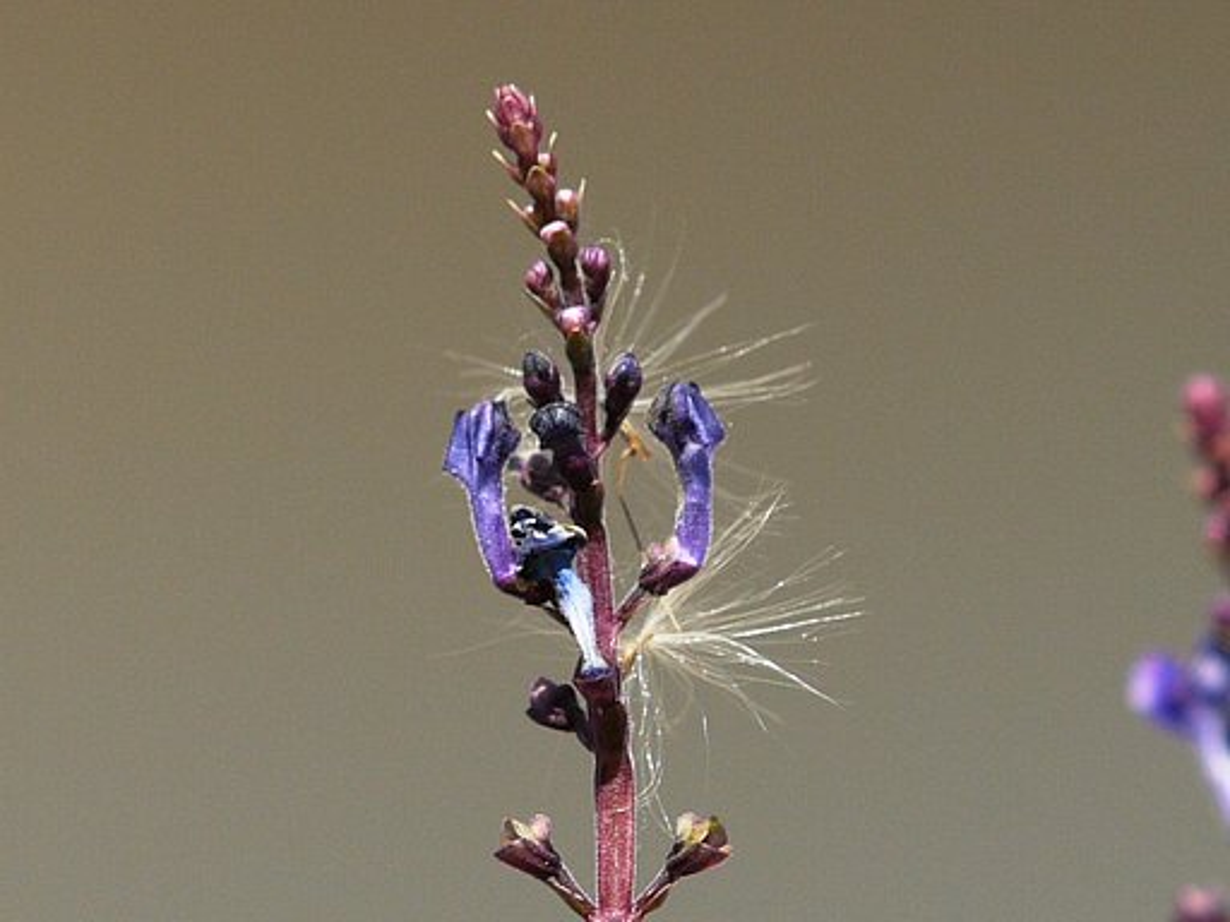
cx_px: 615
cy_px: 461
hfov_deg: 7.6
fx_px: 9239
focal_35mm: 260
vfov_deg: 5.7
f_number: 5
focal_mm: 130
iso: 200
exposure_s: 1/800
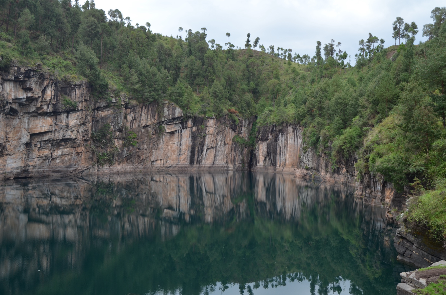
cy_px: 148
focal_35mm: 39
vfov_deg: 34.1
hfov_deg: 49.6
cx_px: 223
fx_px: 482
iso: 200
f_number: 7.1
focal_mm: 26
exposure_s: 1/200
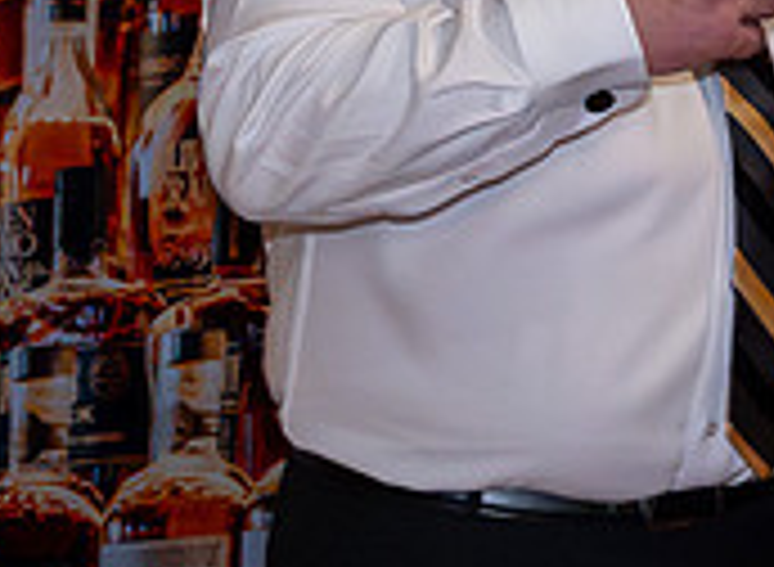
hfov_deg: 8.8
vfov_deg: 6.7
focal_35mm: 219
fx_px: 4856
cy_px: 197
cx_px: 1335
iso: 6400
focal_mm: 35
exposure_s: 1/320
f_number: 5
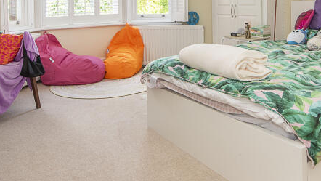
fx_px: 290
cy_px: 6
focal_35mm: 34
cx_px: 218
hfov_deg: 56.6
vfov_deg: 32.3
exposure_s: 1/60
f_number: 8
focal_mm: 14
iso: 500
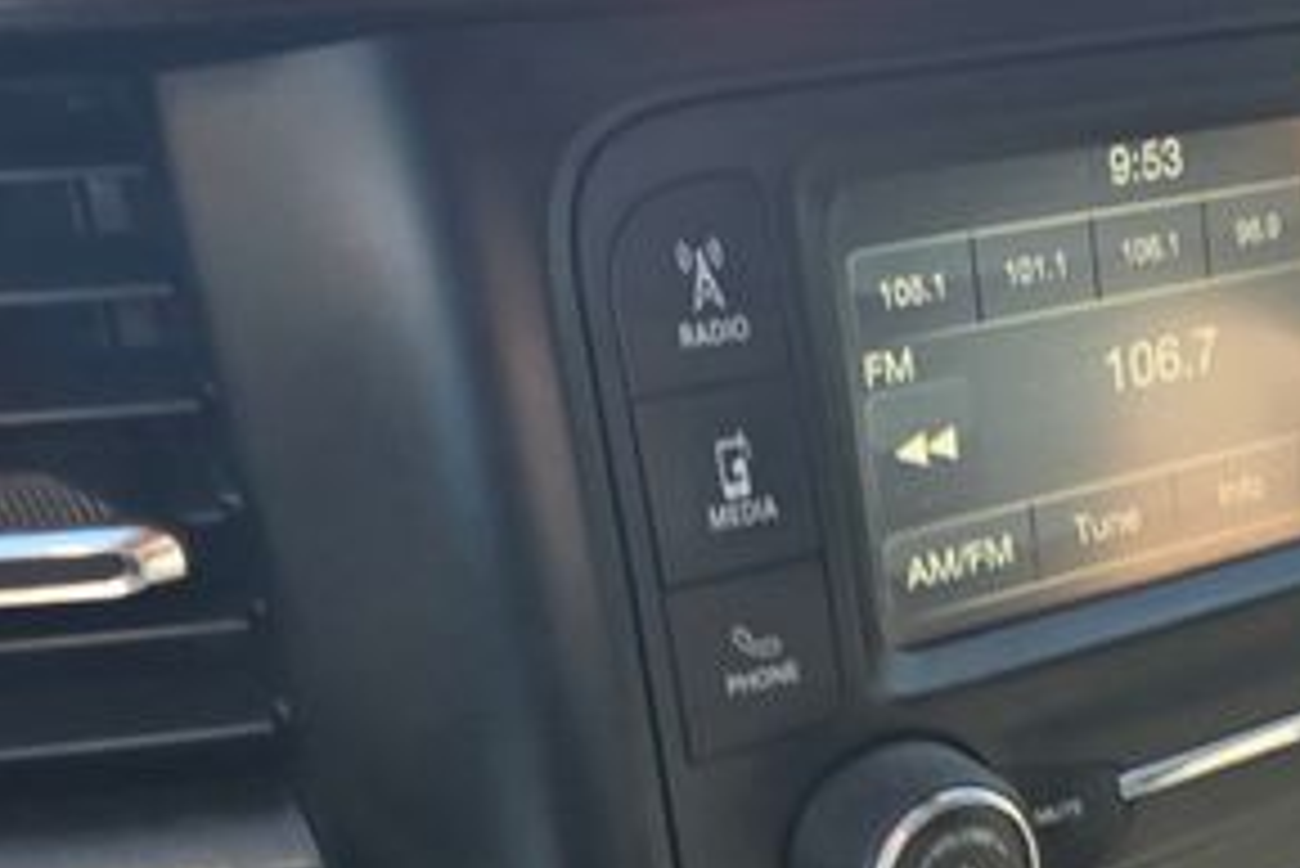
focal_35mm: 53
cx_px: 1003
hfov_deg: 36.5
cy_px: 634
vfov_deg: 25.3
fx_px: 1915
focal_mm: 5.4
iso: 40
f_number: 1.8
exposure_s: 1/180
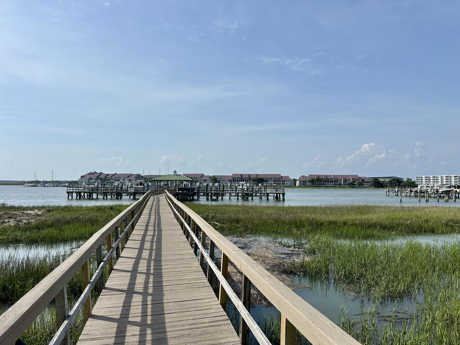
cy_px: 172
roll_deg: -0.6
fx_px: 319
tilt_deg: +2.2
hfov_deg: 71.6
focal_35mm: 24
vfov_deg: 56.8
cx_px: 230
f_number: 1.78
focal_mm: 6.86
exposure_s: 1/8929
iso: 80
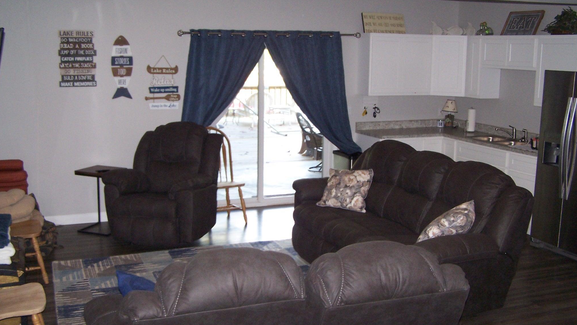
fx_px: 643
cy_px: 162
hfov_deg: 48.4
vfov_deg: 28.4
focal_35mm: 42
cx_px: 290
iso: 140
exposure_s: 1/60
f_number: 2.8
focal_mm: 6.3
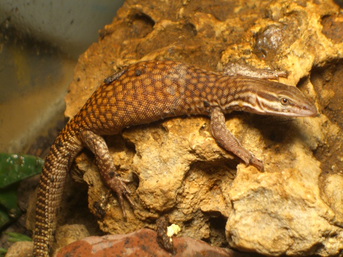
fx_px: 1130
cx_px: 172
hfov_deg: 17.3
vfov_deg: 13.0
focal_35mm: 114
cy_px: 128
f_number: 5.1
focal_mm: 23.7
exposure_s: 1/40
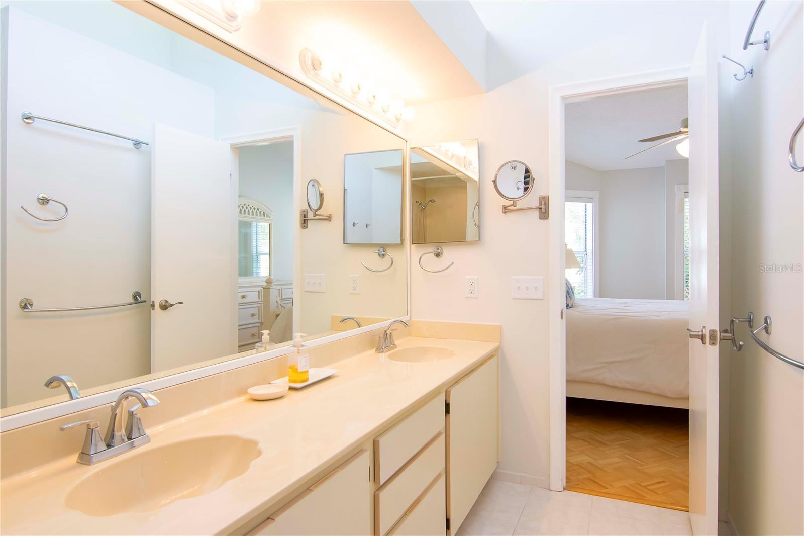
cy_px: 268
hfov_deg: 81.2
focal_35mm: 21
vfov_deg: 59.5
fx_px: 469
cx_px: 402
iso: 800
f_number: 8
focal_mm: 14
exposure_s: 1/60
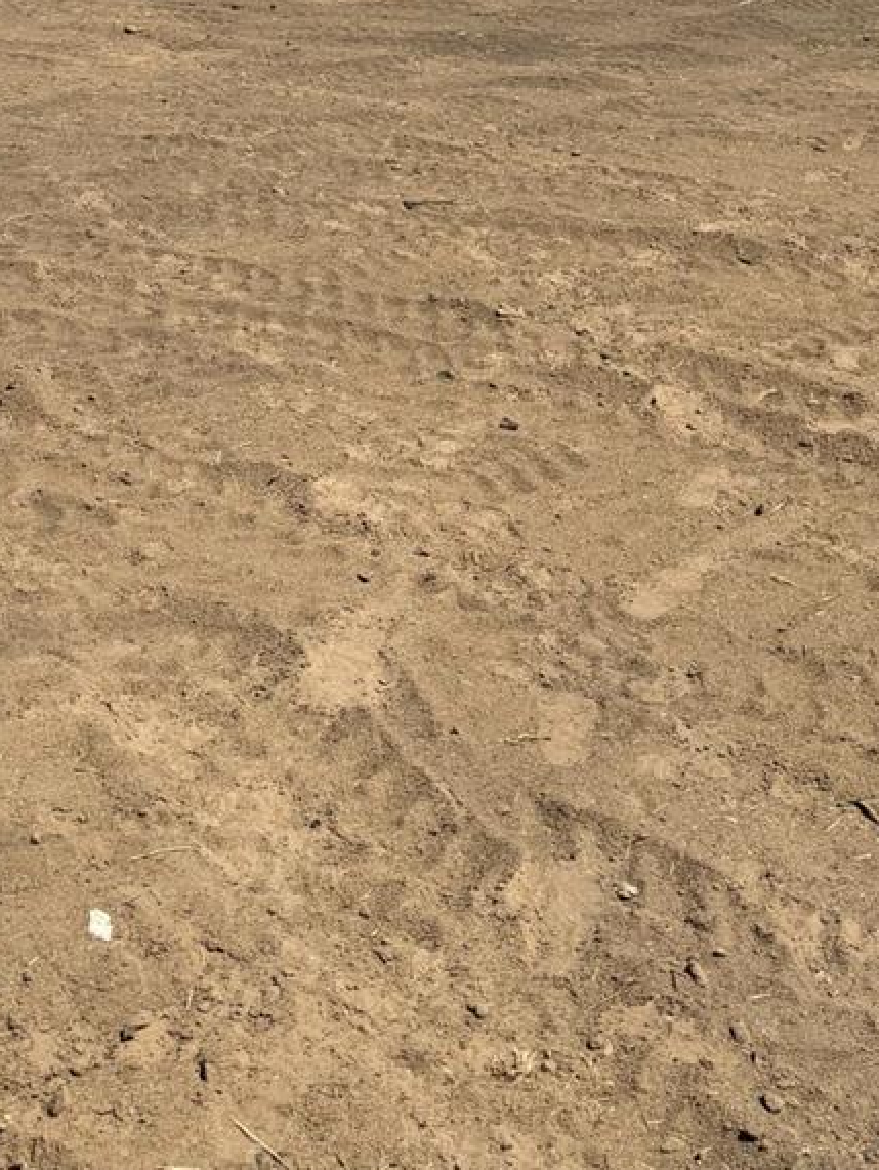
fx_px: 2131
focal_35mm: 63
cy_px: -48
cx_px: 179
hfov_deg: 23.0
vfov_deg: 28.5
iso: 80
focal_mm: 6.76
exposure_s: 1/7353
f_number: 1.78
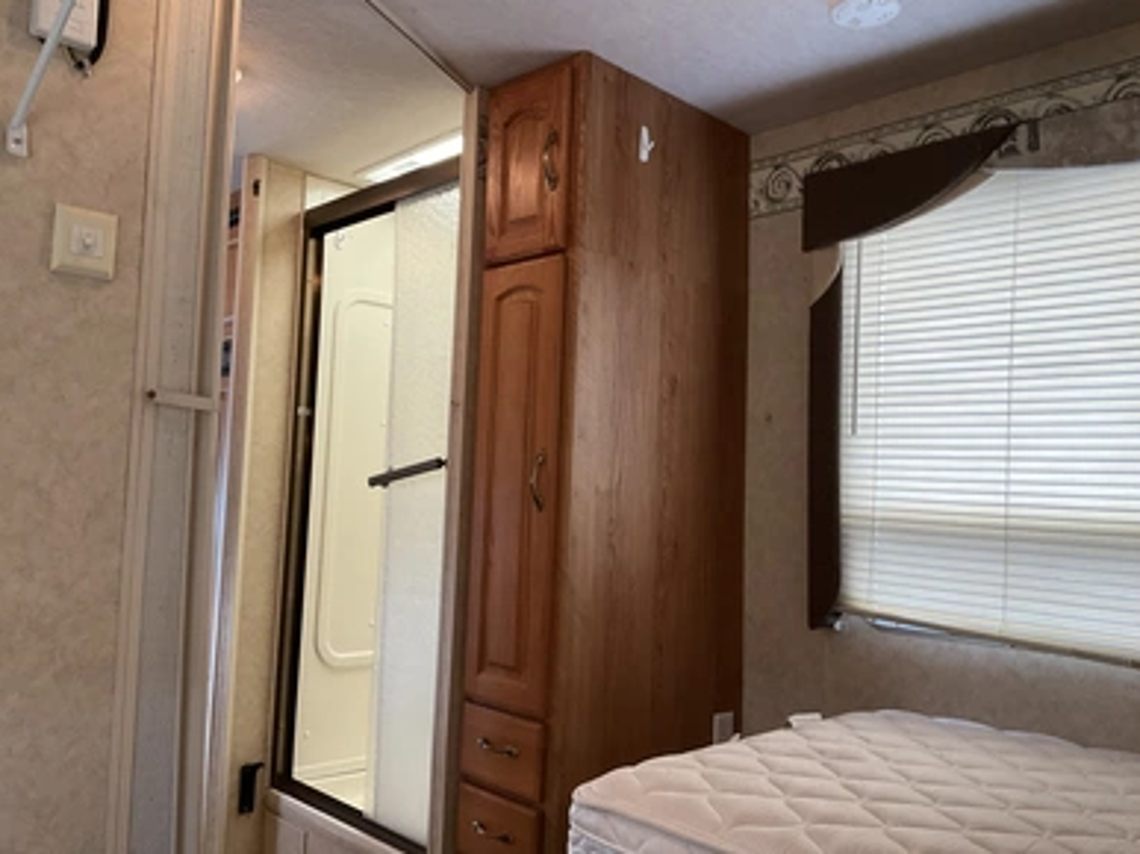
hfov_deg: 60.0
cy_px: 424
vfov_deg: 46.8
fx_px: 988
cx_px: 569
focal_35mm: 30
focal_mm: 3
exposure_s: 1/67
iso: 64
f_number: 1.8
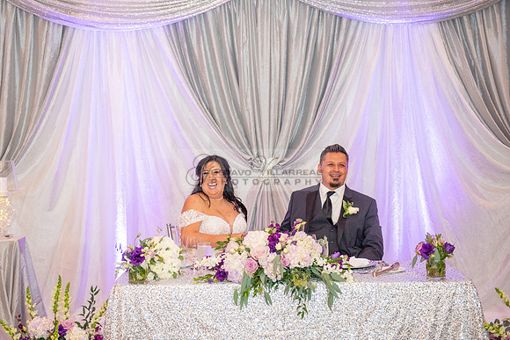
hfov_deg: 33.2
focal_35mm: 60
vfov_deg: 22.5
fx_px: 855
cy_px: 152
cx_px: 220
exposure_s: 1/250
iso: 1600
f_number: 3.2
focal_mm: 52
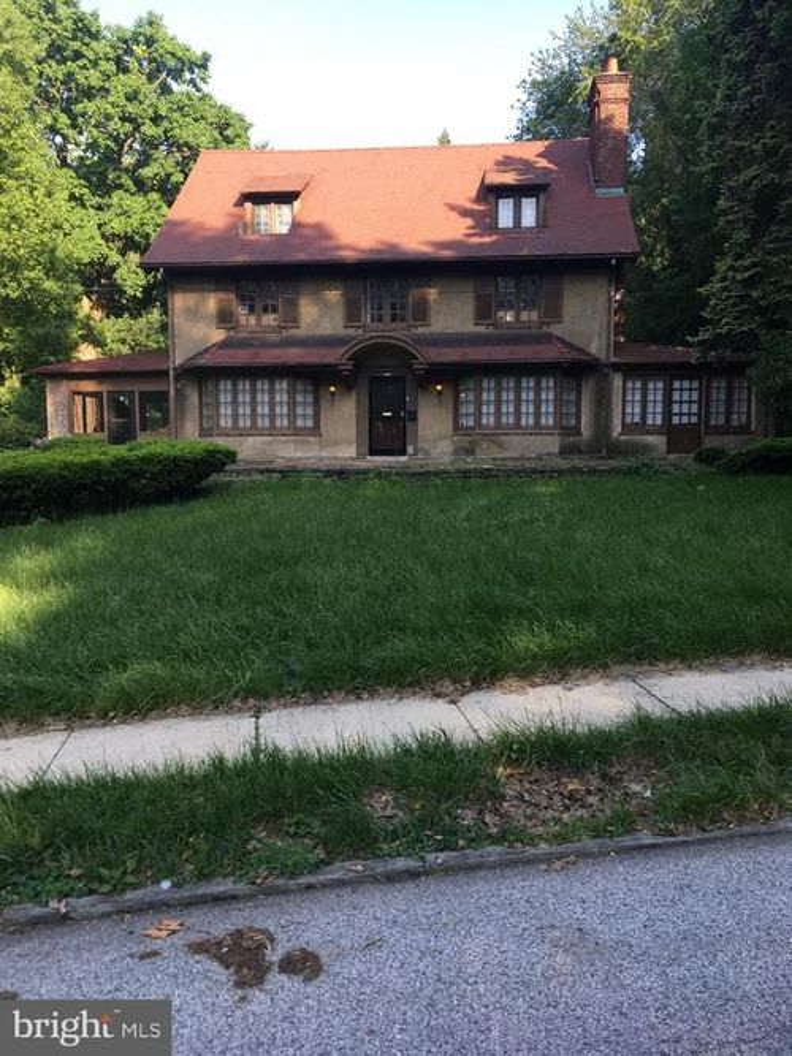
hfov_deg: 48.2
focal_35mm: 29
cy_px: 528
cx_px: 396
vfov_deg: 61.7
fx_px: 885
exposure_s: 1/245
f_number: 2.2
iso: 25
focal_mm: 4.15
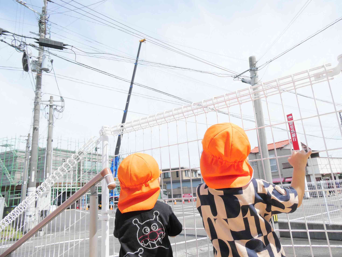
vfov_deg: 56.8
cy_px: 128
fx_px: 237
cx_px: 171
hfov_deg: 71.6
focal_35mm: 24
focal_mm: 4.3
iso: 80
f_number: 4.5
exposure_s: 1/1000
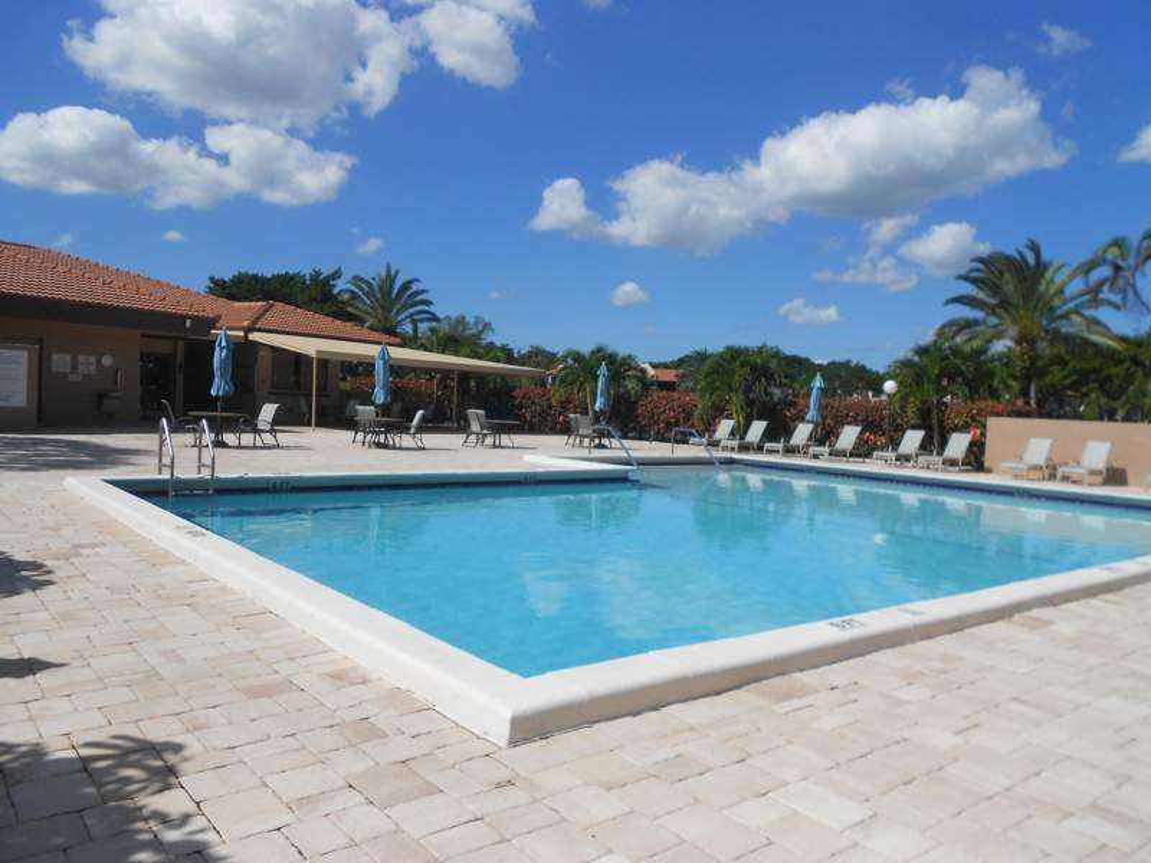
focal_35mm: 26
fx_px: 865
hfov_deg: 67.3
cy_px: 432
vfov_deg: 53.1
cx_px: 576
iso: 80
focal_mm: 4.6
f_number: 8
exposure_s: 1/320
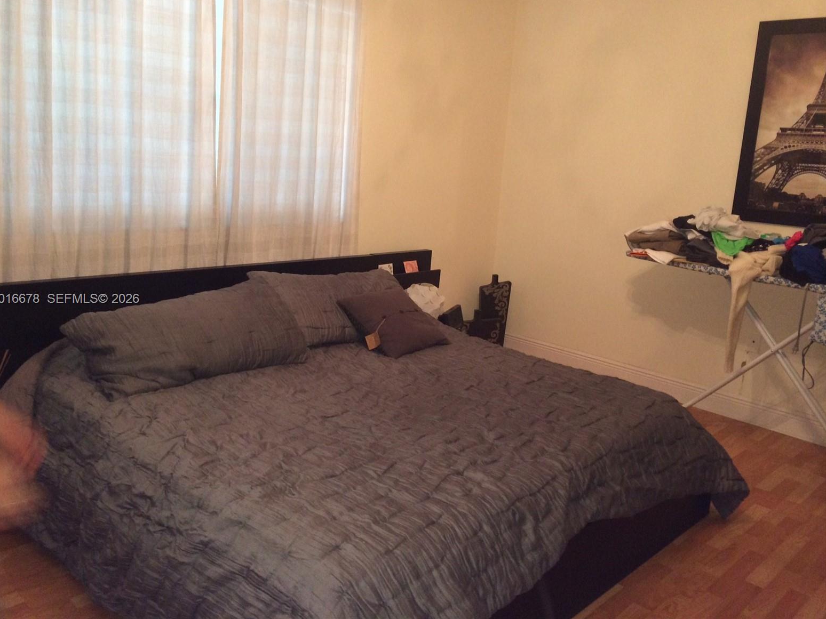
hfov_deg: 58.3
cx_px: 400
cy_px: 300
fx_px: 740
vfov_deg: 45.4
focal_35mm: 31
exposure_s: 1/24
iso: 200
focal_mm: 4.12
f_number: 2.2
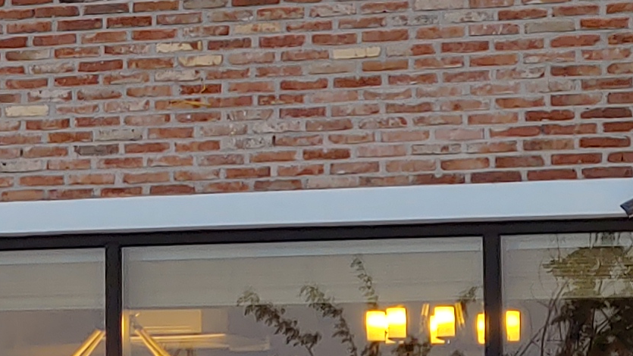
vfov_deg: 4.6
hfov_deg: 8.1
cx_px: -193
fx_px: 4415
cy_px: 79
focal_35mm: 263
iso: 100
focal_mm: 5.88
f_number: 2.4
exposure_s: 1/40
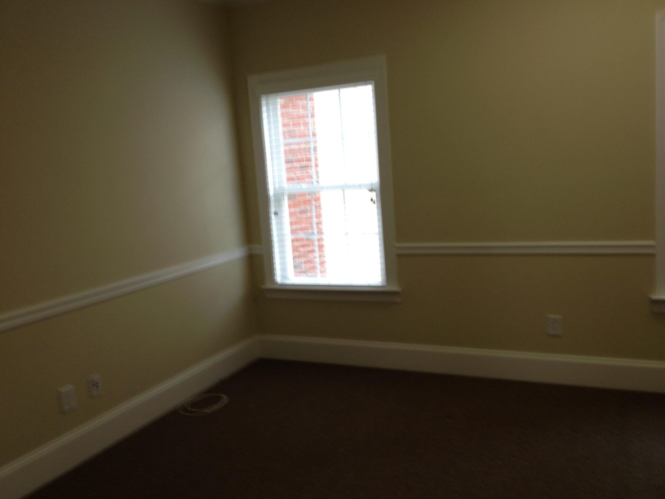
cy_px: 250
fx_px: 672
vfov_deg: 40.7
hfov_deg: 52.6
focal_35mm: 35
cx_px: 332
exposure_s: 1/20
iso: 50
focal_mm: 4.28
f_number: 2.4
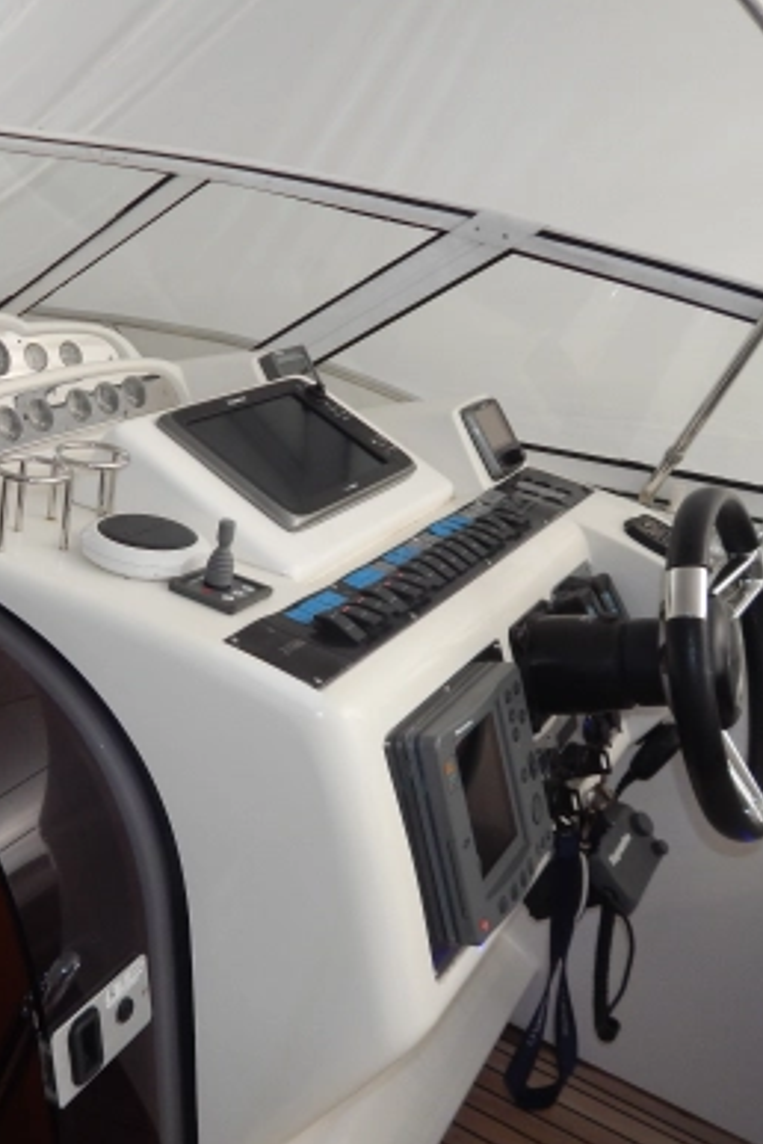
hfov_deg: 36.9
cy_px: 548
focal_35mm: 34
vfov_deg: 55.8
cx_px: 109
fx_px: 1081
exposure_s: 1/30
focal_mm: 4
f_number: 3
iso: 200
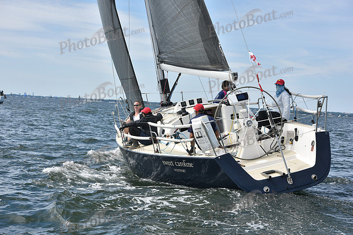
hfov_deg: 28.8
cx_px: 176
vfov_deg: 19.5
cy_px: 118
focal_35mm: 70
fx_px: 687
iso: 320
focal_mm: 70
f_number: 9
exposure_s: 1/1000
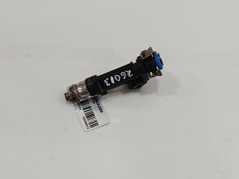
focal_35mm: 47
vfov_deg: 30.9
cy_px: 90
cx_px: 120
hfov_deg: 40.4
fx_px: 325
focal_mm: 5.24
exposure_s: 1/100
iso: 684
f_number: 1.7
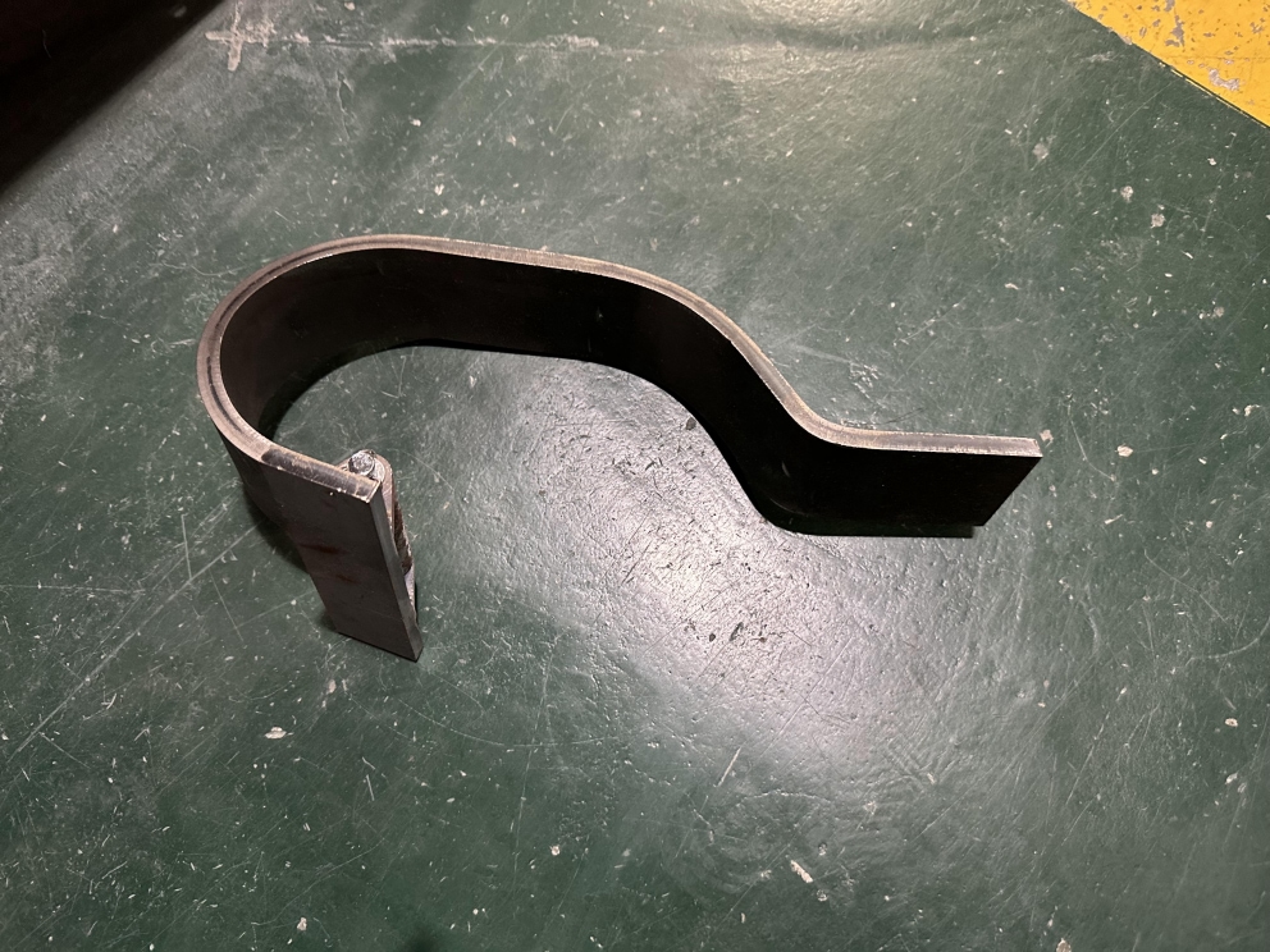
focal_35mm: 24
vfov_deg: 56.8
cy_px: 476
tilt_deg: -74.3
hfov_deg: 71.6
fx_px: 881
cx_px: 635
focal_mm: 6.86
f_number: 1.78
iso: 1000
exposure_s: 1/33
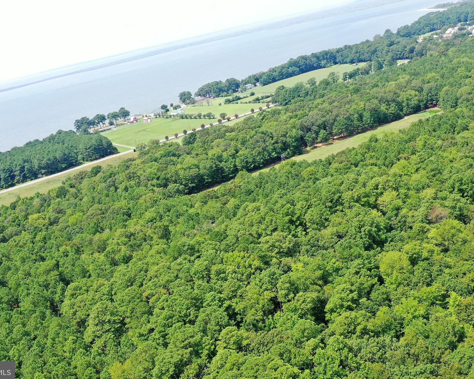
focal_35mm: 32
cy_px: 190
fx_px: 449
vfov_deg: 45.8
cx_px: 241
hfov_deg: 55.7
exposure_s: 1/240
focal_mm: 10.26
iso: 100
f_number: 5
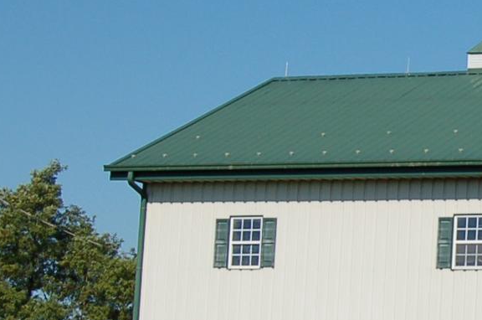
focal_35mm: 160
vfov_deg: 8.5
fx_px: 2139
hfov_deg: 12.1
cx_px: 780
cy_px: 231
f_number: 10
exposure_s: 1/400
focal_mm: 30
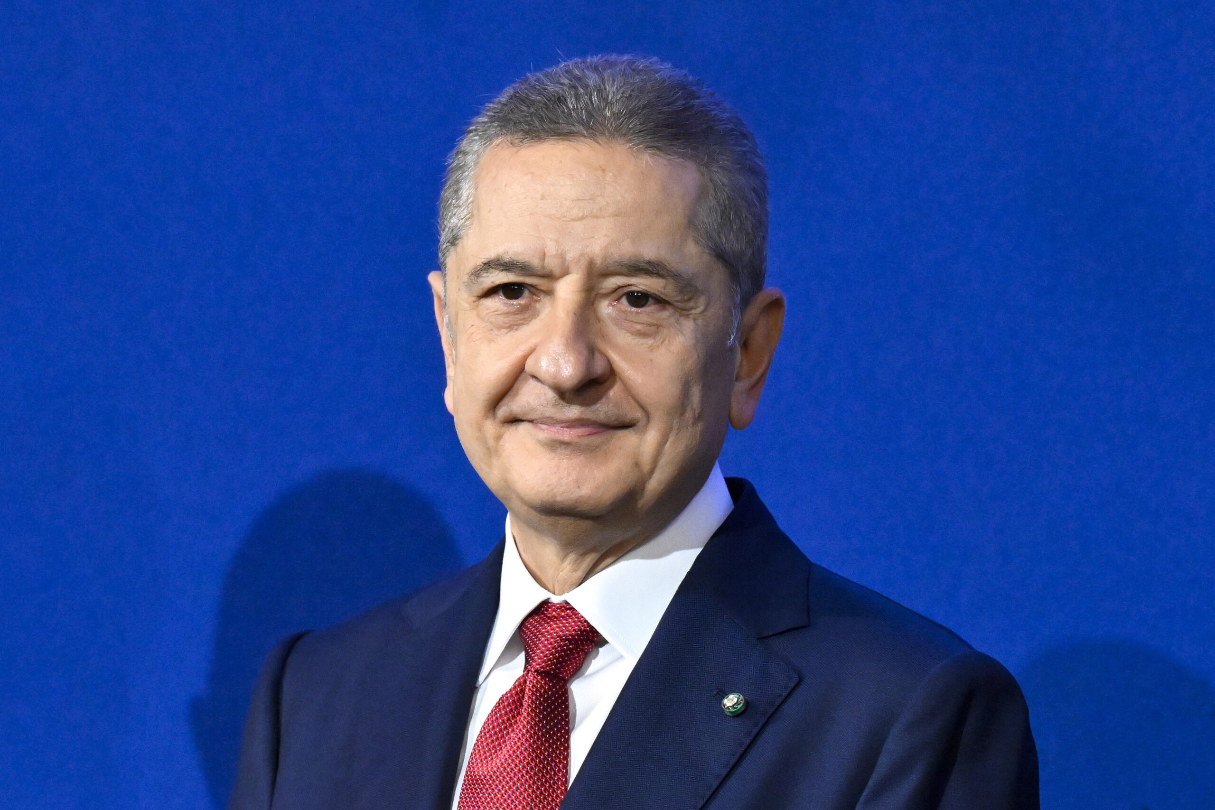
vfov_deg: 6.9
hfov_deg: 10.3
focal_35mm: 200
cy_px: 405
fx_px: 6750
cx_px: 608
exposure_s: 1/320
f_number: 5
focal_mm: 200
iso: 5000
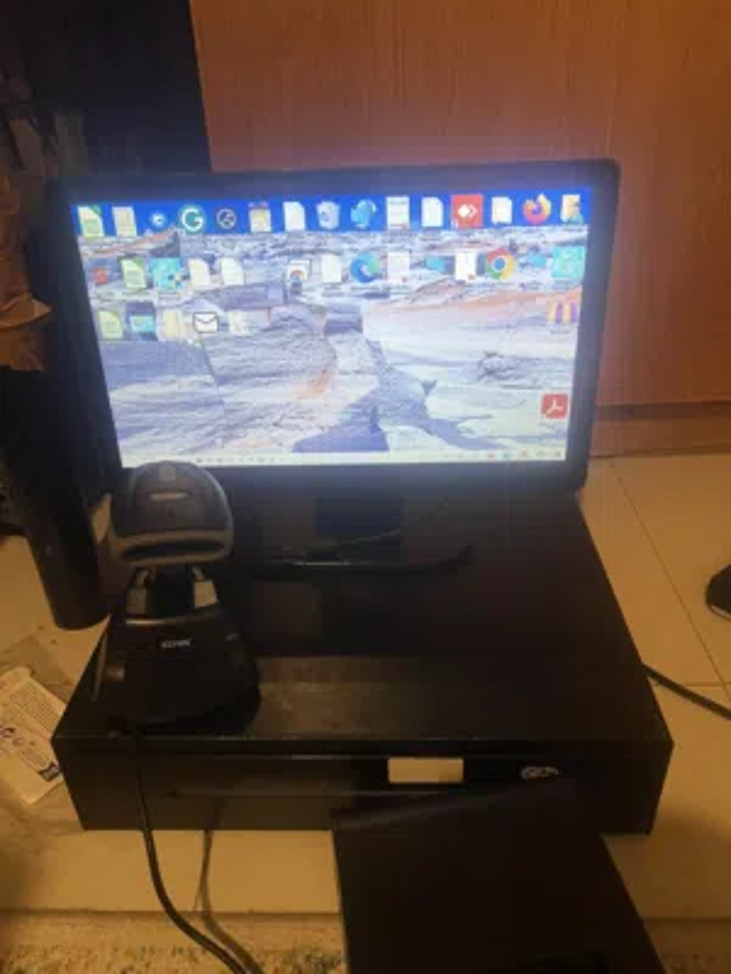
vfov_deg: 67.3
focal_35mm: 26
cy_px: 487
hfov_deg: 53.1
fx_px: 732
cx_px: 366
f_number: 1.5
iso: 125
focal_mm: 5.7
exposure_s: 1/81
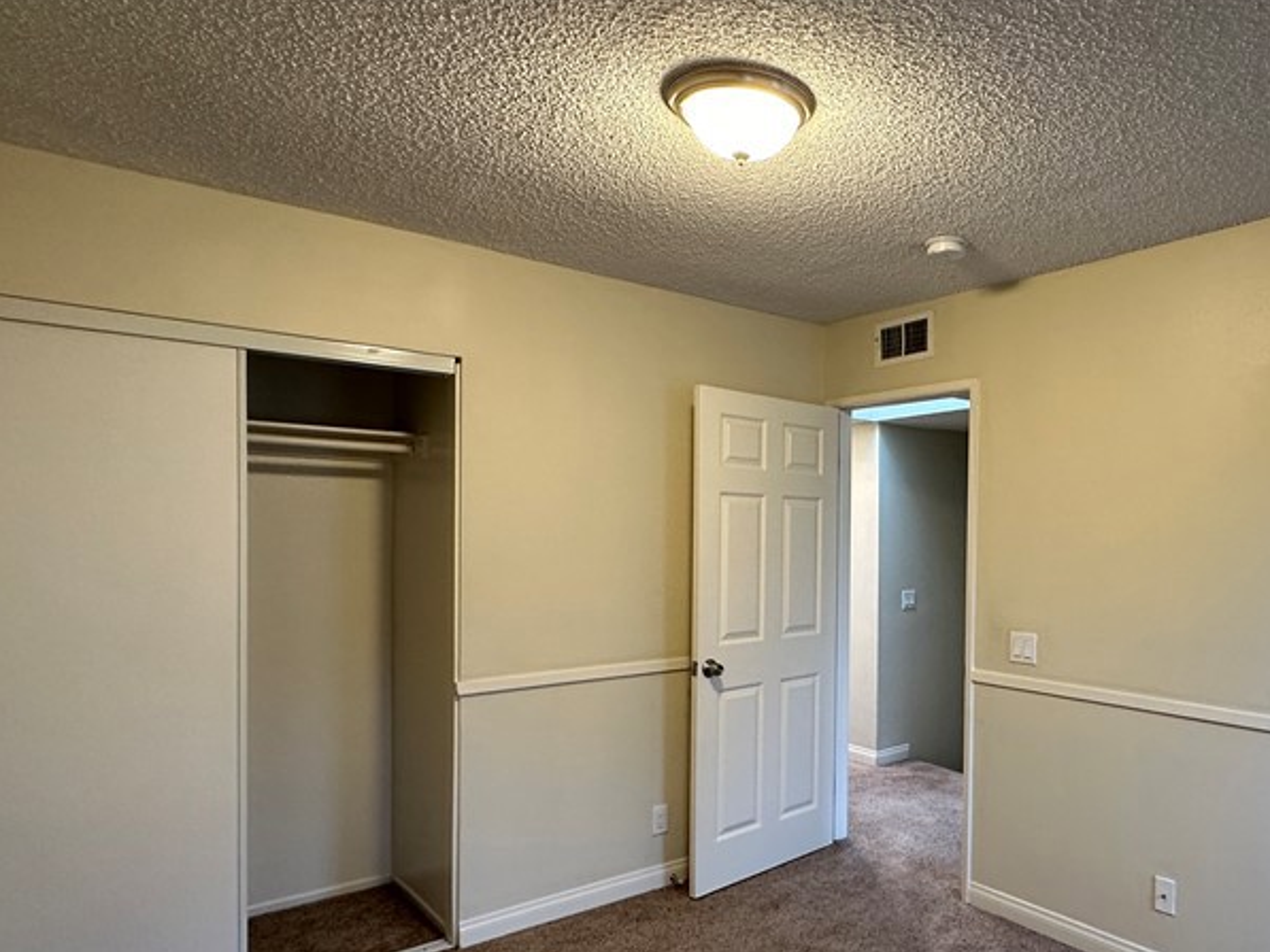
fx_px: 881
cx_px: 866
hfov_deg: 69.2
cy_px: 548
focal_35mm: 24
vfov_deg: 56.6
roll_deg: +0.1
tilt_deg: -0.6
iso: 200
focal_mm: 2.22
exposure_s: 1/60
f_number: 2.2
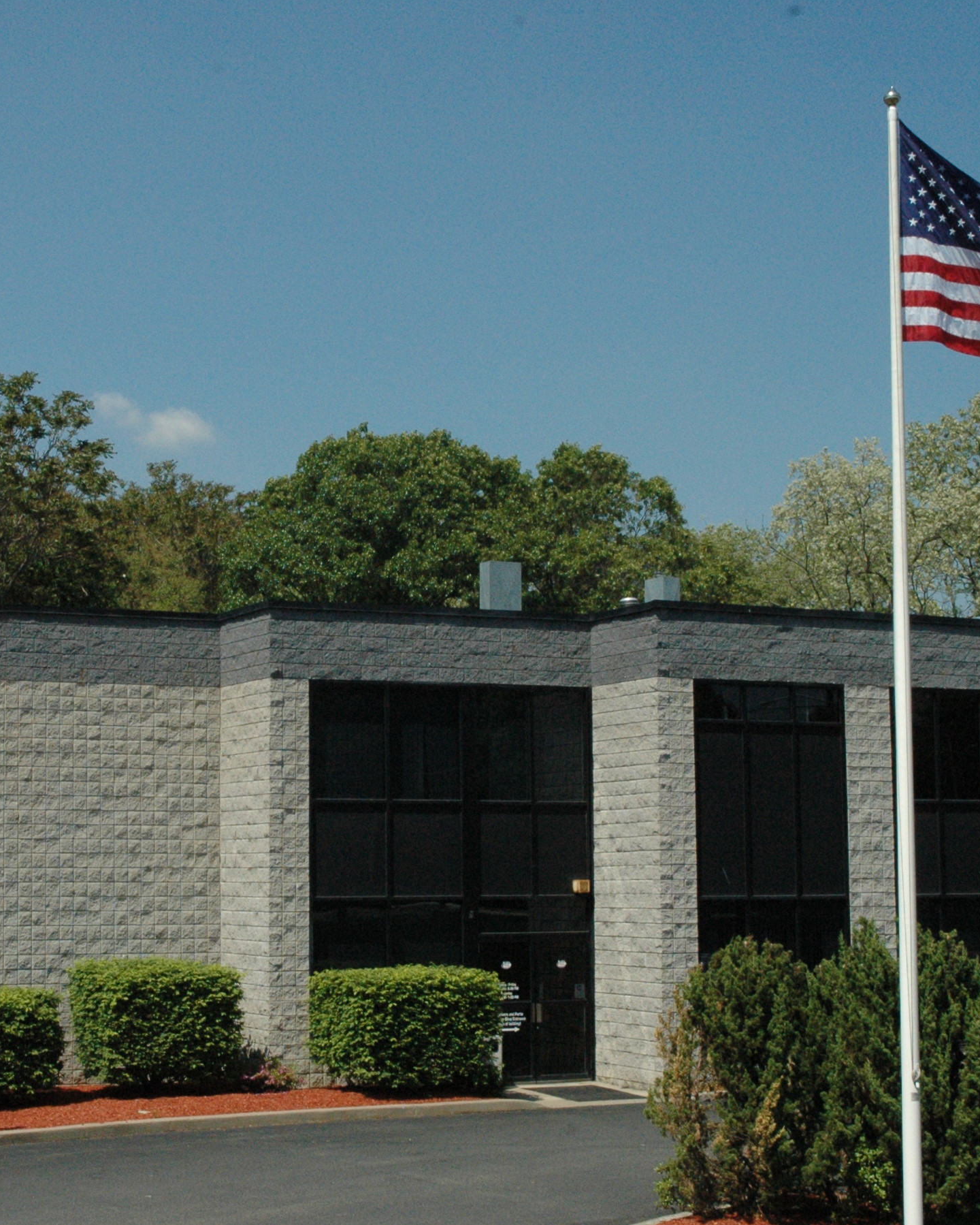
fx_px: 2130
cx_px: 303
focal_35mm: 59
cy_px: 652
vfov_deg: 32.1
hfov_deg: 25.7
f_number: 14
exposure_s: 1/800
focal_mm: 25
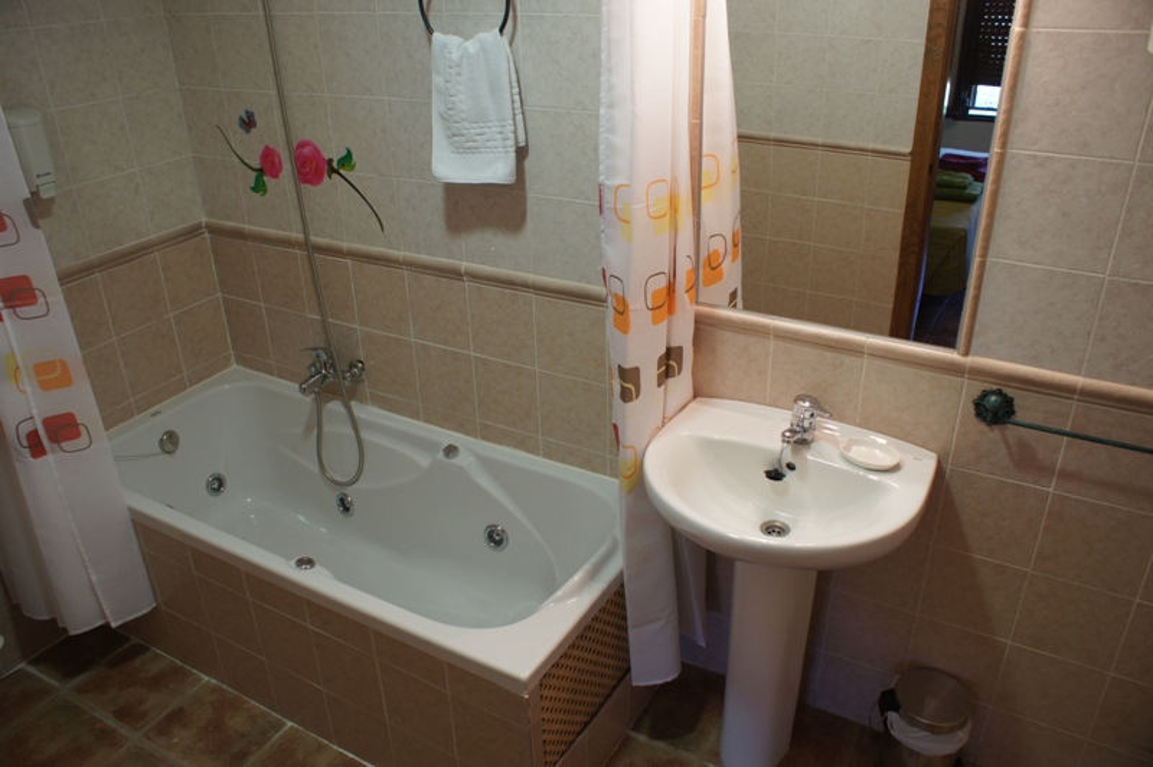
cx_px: 576
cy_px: 384
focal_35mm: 27
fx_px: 864
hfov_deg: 67.4
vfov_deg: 47.9
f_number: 3.5
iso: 250
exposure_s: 1/30
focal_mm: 18
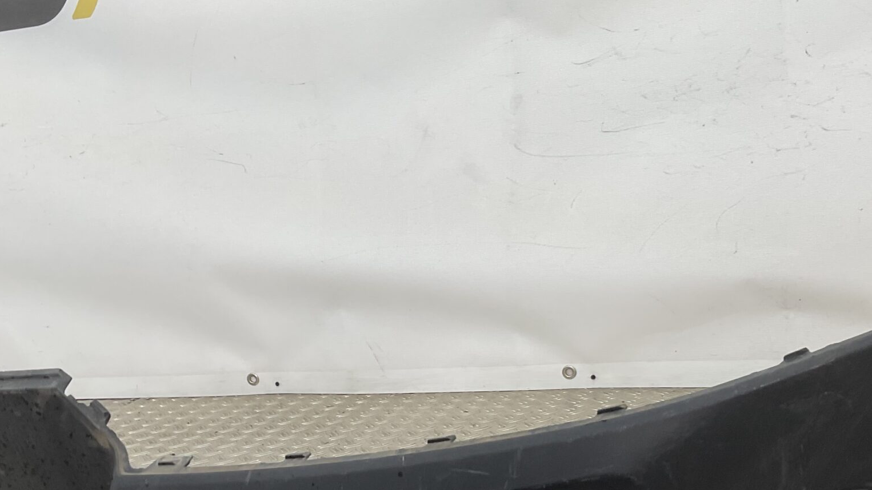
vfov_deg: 22.3
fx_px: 1225
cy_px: 409
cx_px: 424
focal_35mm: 53
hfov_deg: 39.2
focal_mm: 3
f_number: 1.8
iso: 25
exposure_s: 1/120
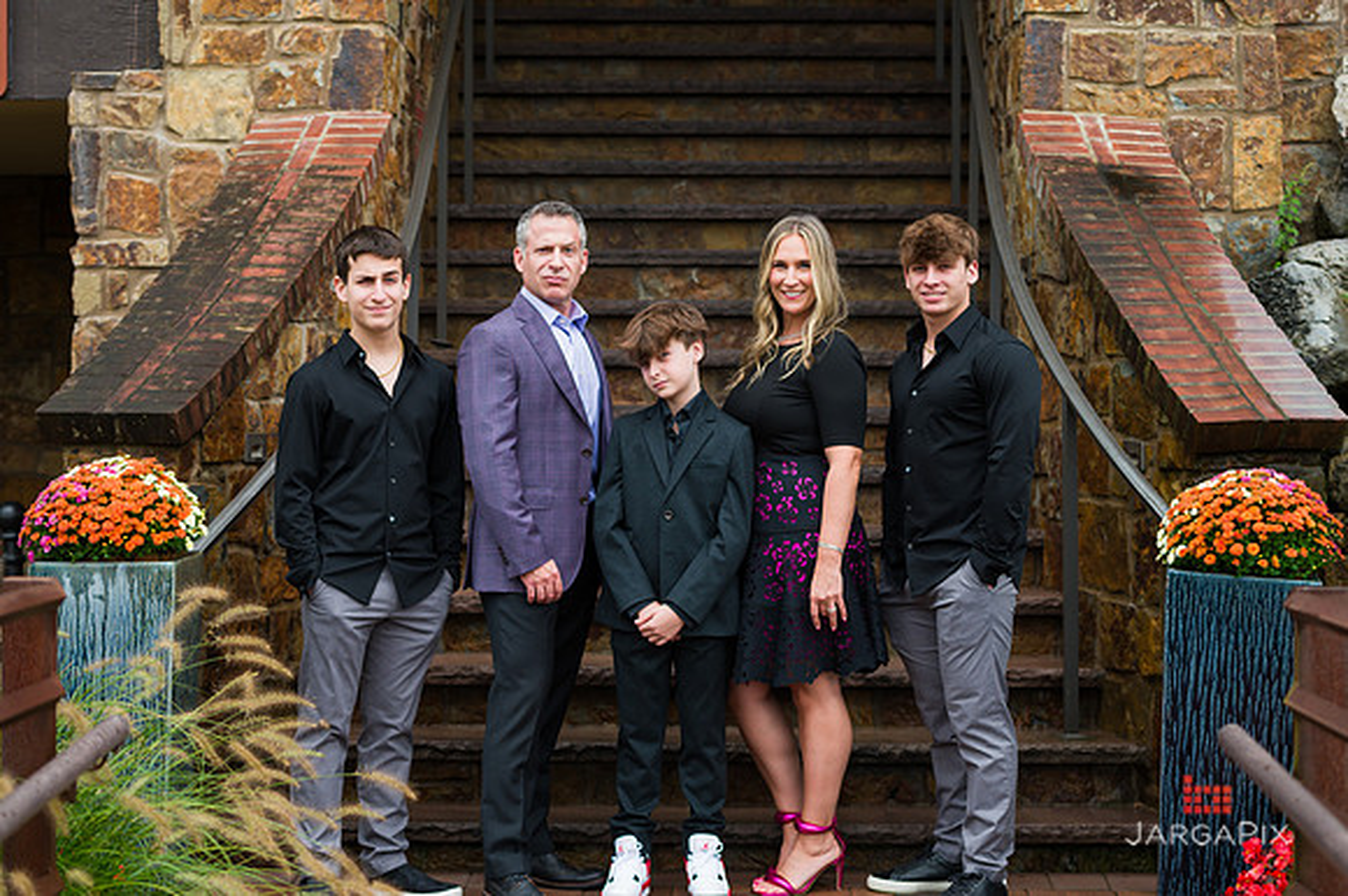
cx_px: 675
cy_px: 439
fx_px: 2731
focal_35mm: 73
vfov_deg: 18.7
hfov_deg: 27.7
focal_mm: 70
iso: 200
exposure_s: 1/200
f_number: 4
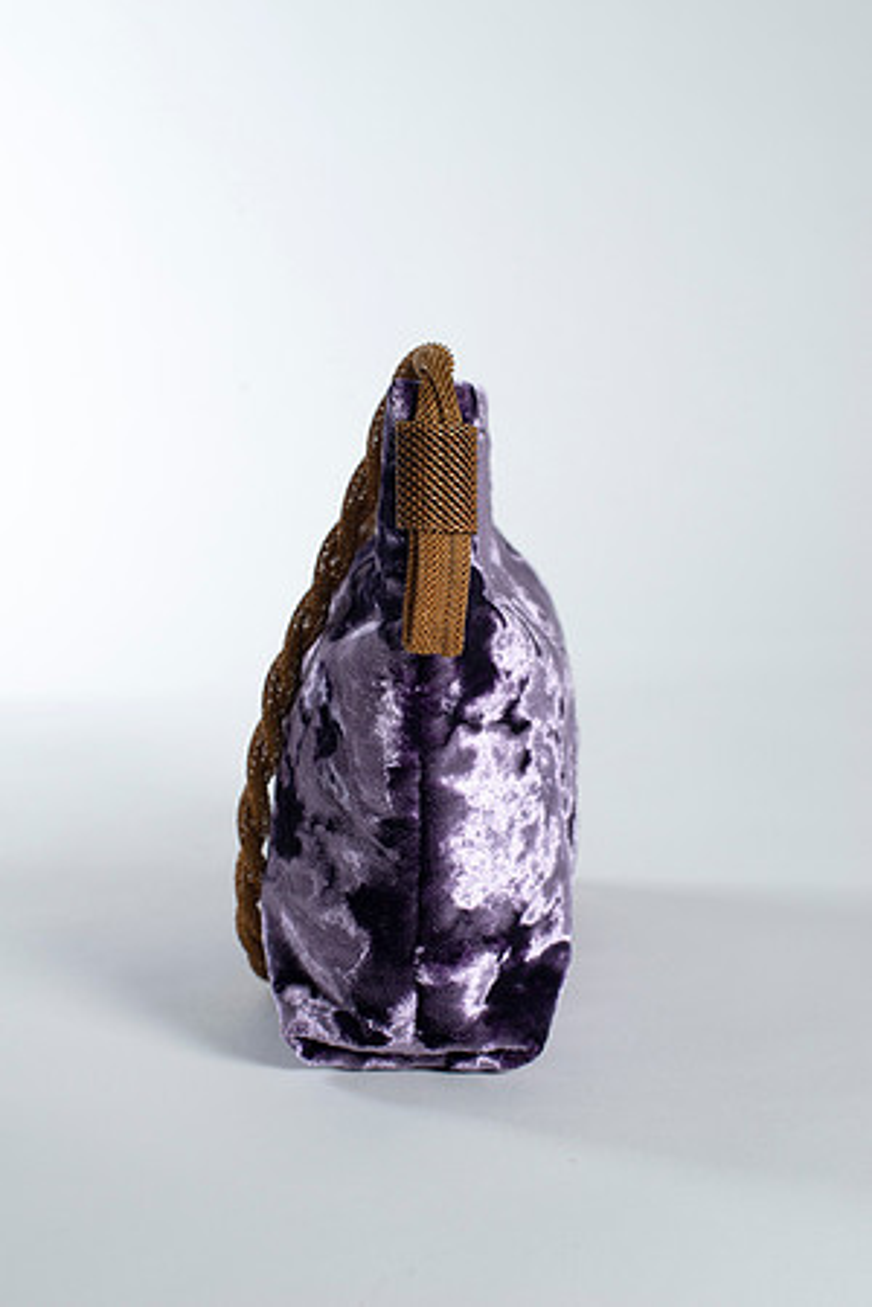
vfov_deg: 39.6
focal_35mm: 50
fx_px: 1817
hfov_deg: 27.0
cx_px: 436
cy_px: 654
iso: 200
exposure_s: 1/200
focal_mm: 50
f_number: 8
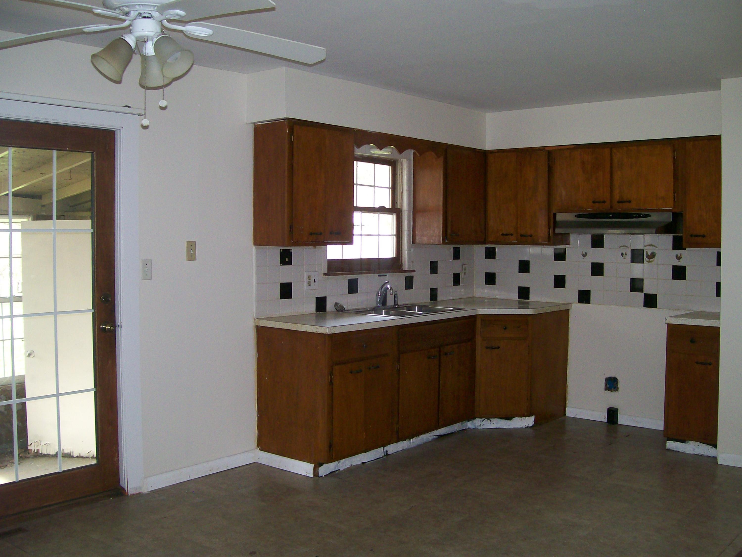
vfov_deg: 39.7
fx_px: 772
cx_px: 371
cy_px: 278
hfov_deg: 51.4
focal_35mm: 36
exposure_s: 1/64
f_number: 2.7
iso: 140
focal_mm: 6
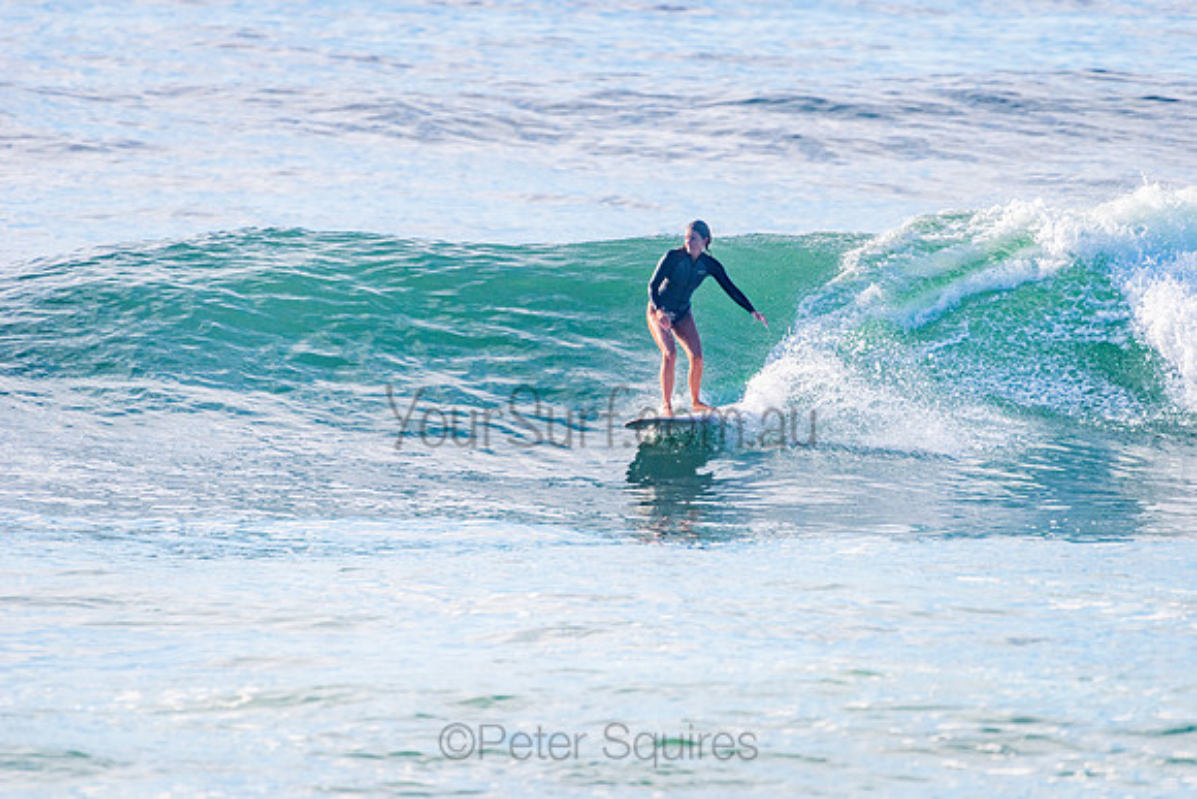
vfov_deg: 2.8
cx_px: 598
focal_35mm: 500
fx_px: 16628
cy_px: 400
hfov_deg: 4.1
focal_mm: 500
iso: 280
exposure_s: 1/2000
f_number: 5.6
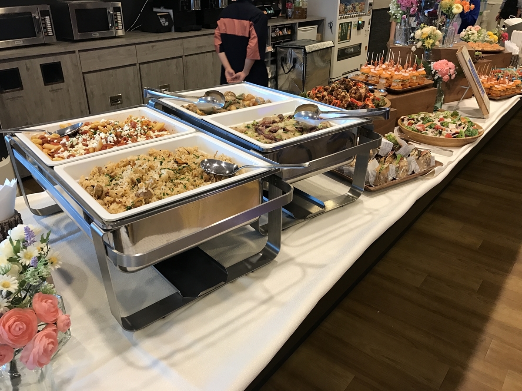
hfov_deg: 63.4
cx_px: 261
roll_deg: -0.5
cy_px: 196
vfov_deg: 49.7
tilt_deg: -25.6
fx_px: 422
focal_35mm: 28
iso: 40
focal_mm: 3.99
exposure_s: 1/20
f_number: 1.8
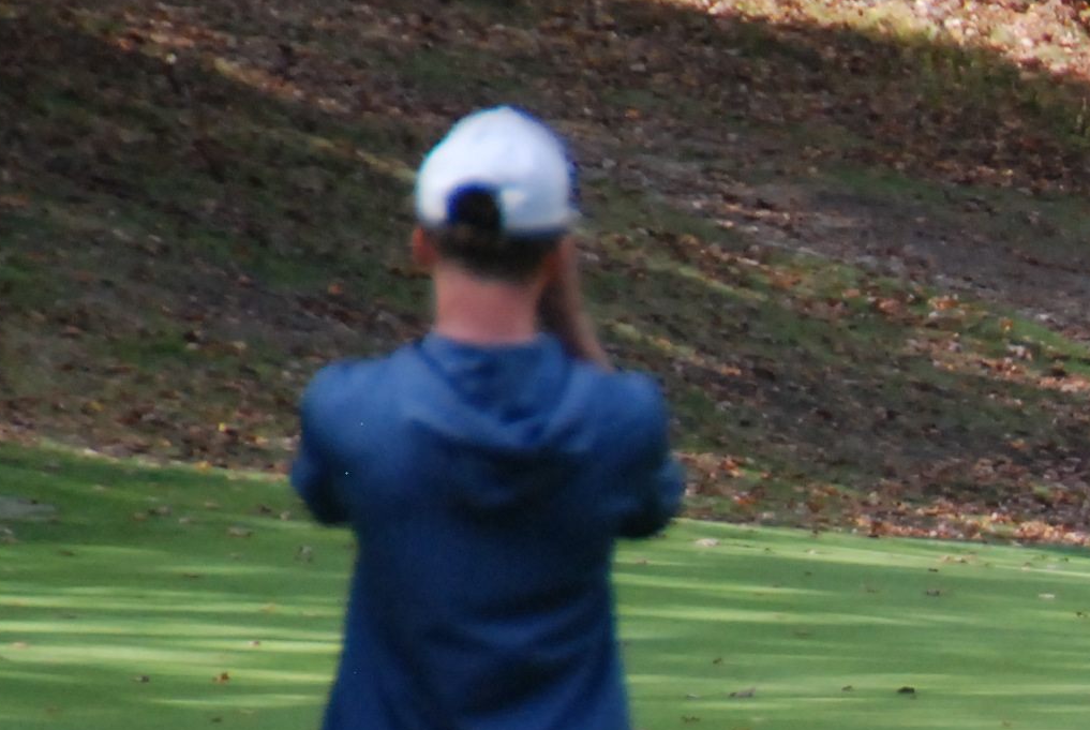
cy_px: 572
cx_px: 1733
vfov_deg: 1.2
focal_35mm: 1142
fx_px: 34622
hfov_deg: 1.8
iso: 800
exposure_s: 1/1250
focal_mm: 200
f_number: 5.6
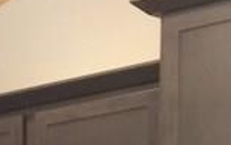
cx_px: -257
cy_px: 366
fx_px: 1298
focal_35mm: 206
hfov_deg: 9.4
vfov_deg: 6.1
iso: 160
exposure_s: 1/30
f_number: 2.2
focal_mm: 4.15
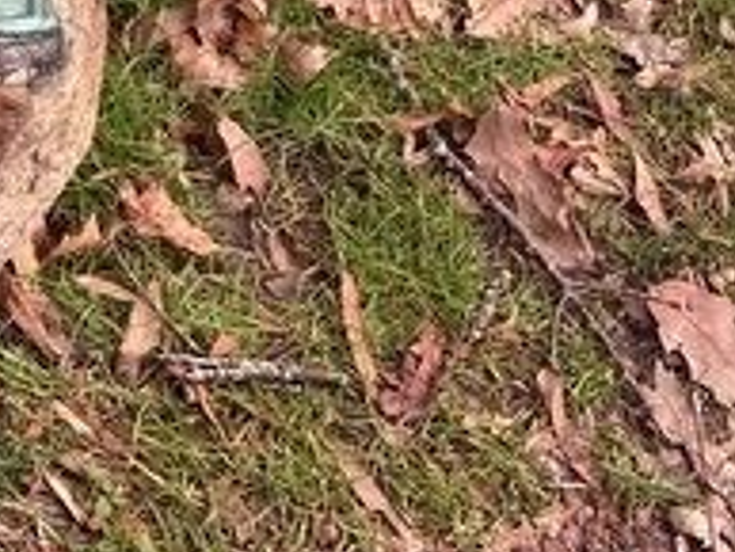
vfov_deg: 12.2
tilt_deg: -51.1
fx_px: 2465
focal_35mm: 116
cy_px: -263
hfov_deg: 15.1
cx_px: -522
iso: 20
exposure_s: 1/410
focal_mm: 3.99
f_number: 1.8
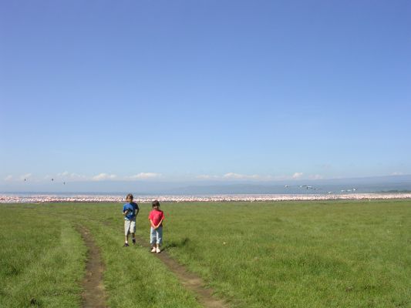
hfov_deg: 49.0
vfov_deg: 37.7
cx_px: 206
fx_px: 451
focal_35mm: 38
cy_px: 154
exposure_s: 1/286
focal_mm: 5.8
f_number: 5.6
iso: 50
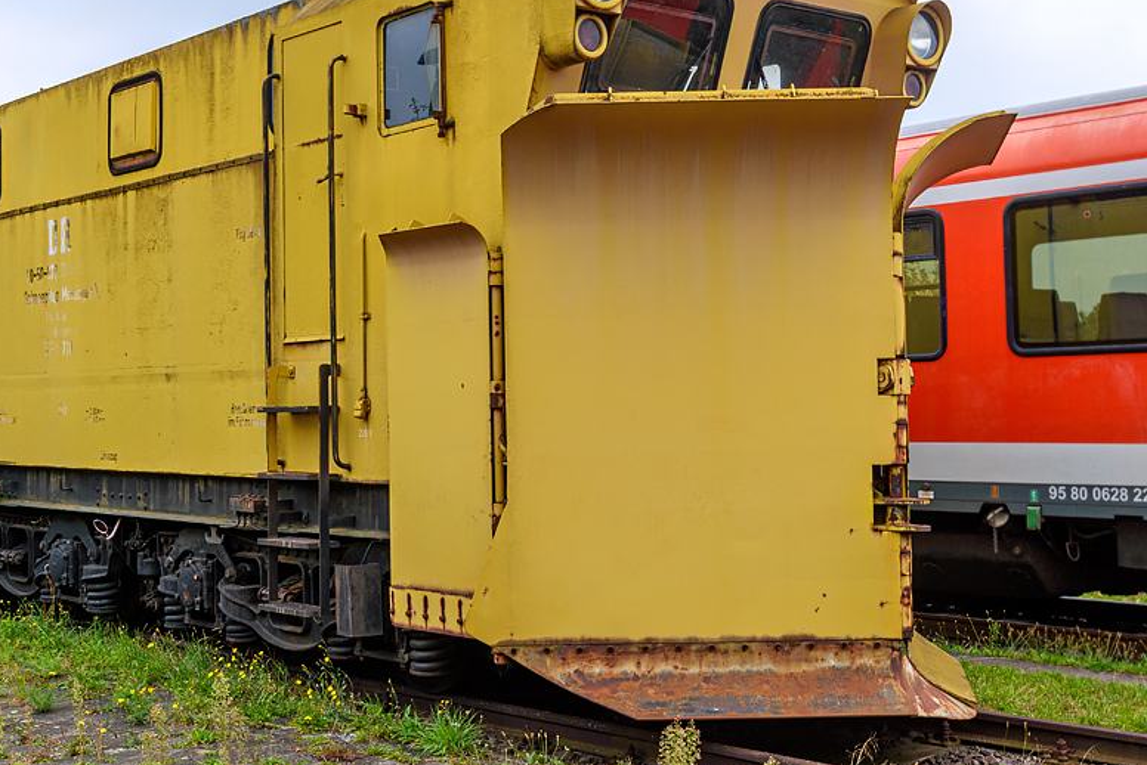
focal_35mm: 51
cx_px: 522
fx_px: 1625
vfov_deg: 26.5
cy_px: 362
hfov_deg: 38.8
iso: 200
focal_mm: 22
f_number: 8
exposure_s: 1/400
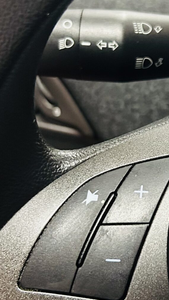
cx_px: 181
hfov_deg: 16.3
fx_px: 573
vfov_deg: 29.3
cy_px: 132
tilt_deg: -47.1
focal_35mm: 72
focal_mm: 5.7
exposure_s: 1/33
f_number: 1.5
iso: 500
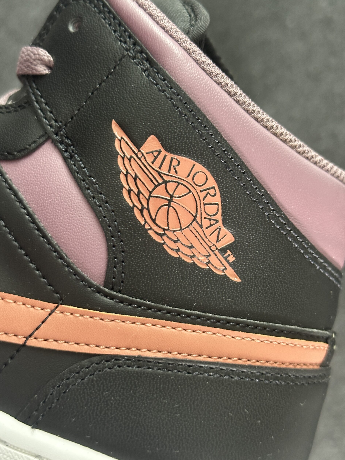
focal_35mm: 49
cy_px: 233
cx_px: 172
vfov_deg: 38.9
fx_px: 651
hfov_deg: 29.7
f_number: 1.78
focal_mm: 6.86
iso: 400
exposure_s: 1/33
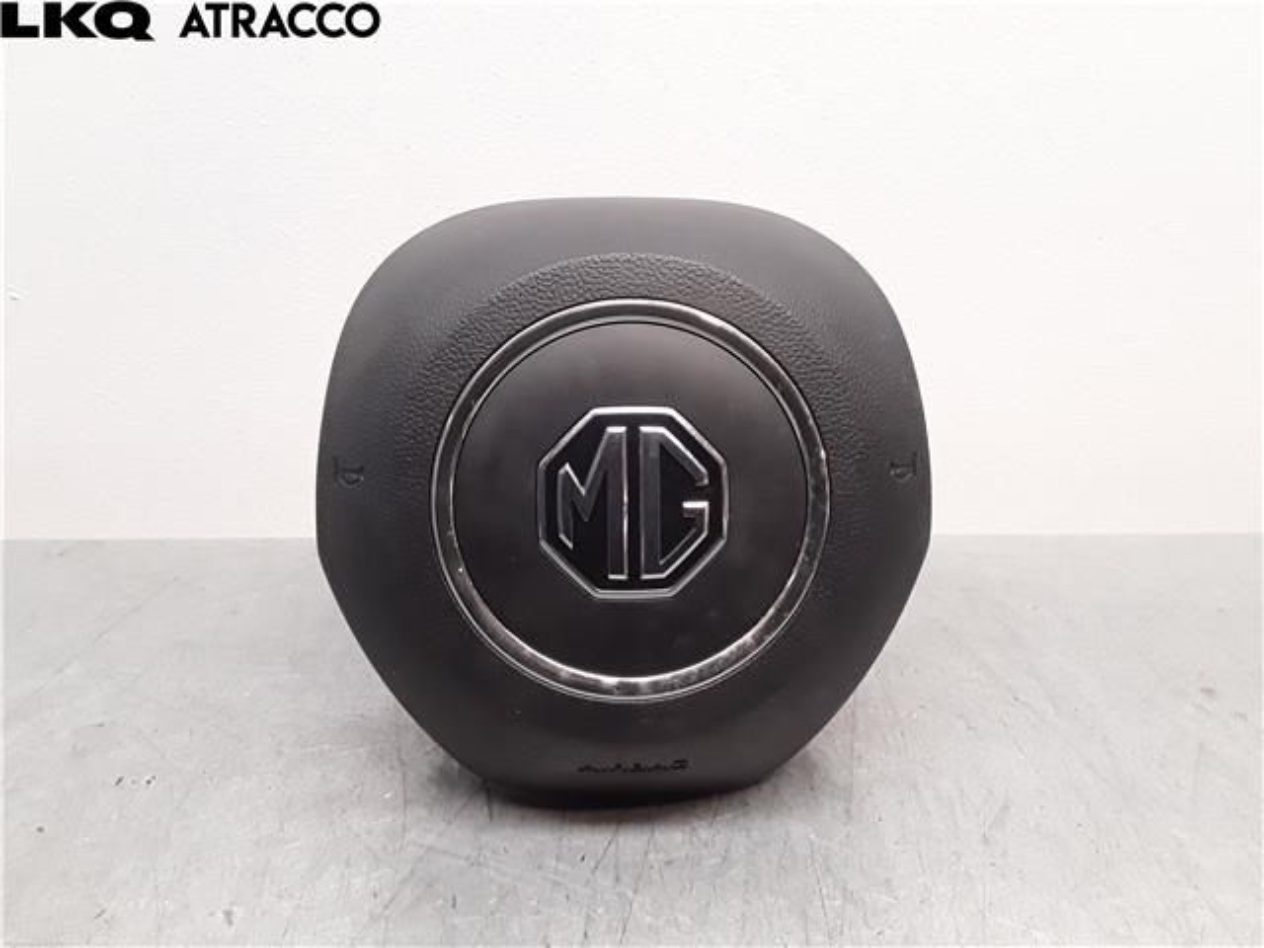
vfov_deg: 49.7
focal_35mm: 28
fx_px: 1022
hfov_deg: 63.4
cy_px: 474
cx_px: 632
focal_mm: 2.91
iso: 100
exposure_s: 1/100
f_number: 1.9
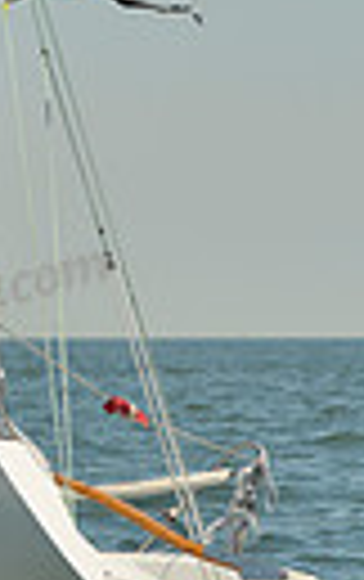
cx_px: -755
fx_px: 6660
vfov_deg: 5.0
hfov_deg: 3.1
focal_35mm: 421
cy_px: 160
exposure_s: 1/640
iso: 200
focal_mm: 92
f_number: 7.1
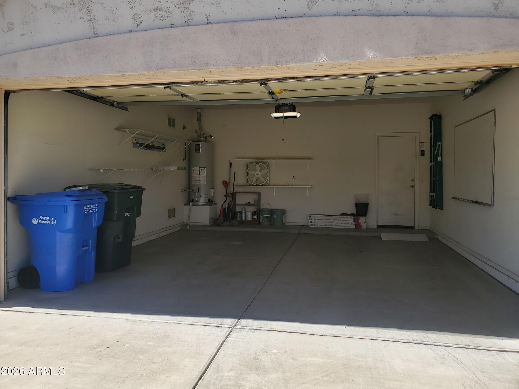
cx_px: 260
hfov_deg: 67.3
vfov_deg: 53.1
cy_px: 194
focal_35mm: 26
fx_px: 390
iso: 50
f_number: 2.4
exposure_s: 1/878
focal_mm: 4.3
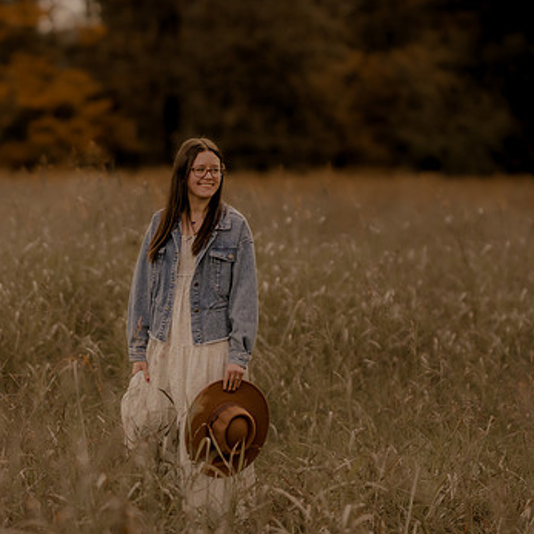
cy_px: 271
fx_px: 3211
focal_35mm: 184
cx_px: 137
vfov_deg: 9.5
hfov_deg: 9.5
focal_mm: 85
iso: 200
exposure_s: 1/3200
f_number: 1.4
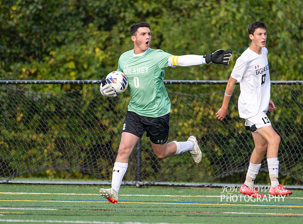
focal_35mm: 682
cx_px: 163
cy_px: 119
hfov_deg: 2.9
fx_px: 5933
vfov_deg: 2.2
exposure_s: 1/2500
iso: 2200
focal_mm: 400
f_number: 4.5
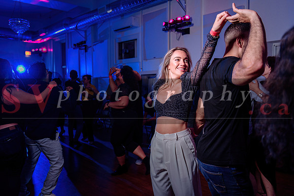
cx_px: 147
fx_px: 261
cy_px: 98
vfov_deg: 41.1
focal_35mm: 32
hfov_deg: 58.7
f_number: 3.2
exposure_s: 1/50
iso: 800
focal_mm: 32
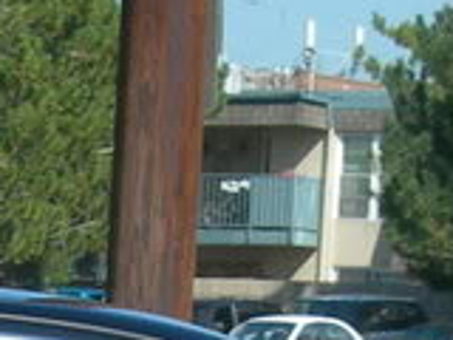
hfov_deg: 3.7
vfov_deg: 2.8
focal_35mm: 524
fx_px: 6857
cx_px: -430
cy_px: 536
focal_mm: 17
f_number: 6.8
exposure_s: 1/156
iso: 50
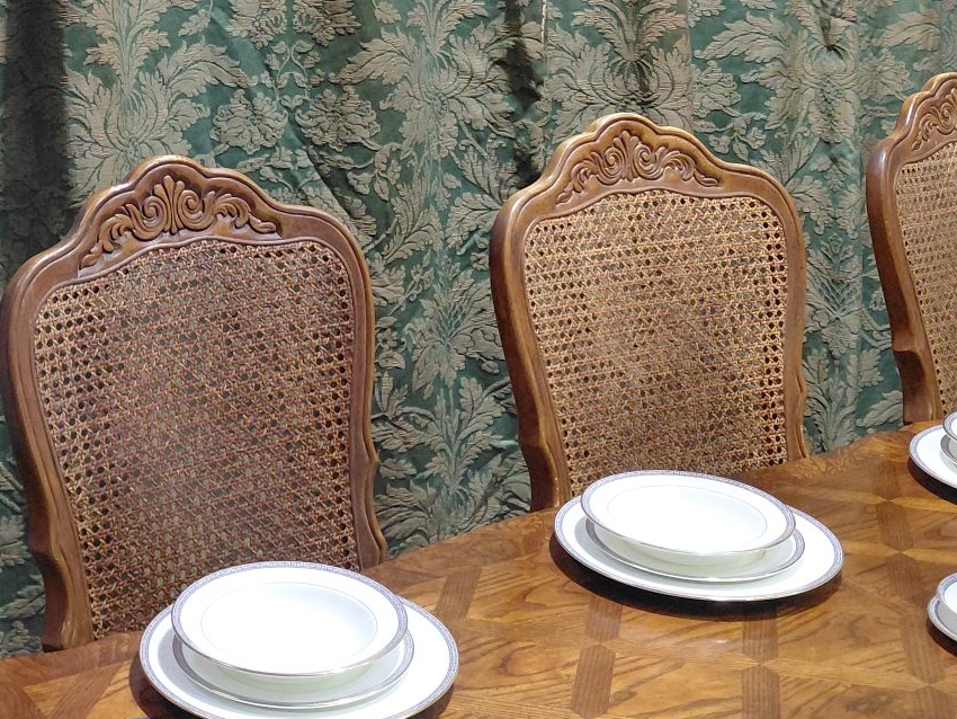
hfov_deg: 31.3
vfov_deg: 23.0
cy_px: -76
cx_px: 188
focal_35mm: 60
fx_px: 1659
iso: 200
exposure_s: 1/120
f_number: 1.8
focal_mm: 4.69
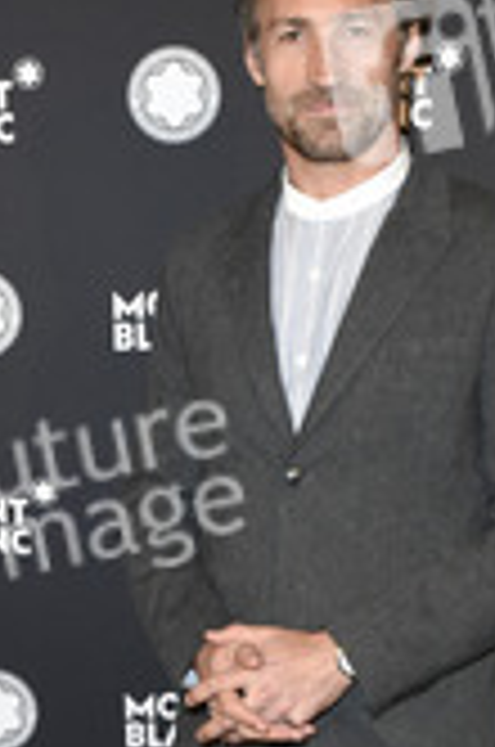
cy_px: 734
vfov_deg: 22.6
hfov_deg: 15.6
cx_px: 144
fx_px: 1802
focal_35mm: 87
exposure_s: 1/160
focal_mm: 24
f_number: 6.3
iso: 500
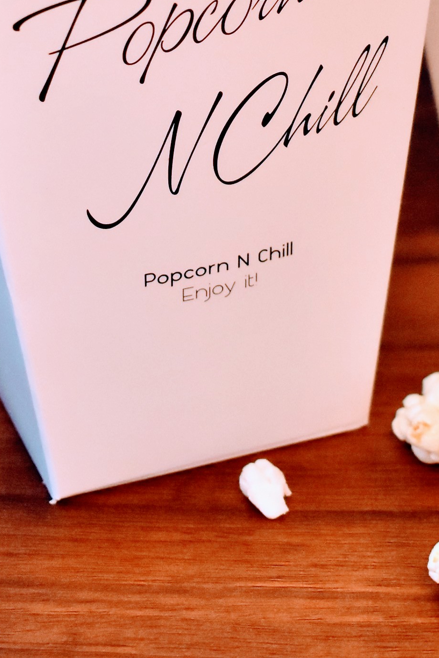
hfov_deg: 11.1
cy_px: -1
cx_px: 340
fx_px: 2256
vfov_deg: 16.3
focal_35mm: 123
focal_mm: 31
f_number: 4.5
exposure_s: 1/125
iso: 1600
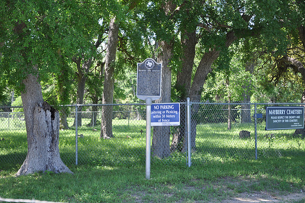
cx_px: 152
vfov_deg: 18.1
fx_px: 635
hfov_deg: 27.0
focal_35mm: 75
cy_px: 102
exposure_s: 1/125
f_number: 5.6
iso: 360
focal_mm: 50
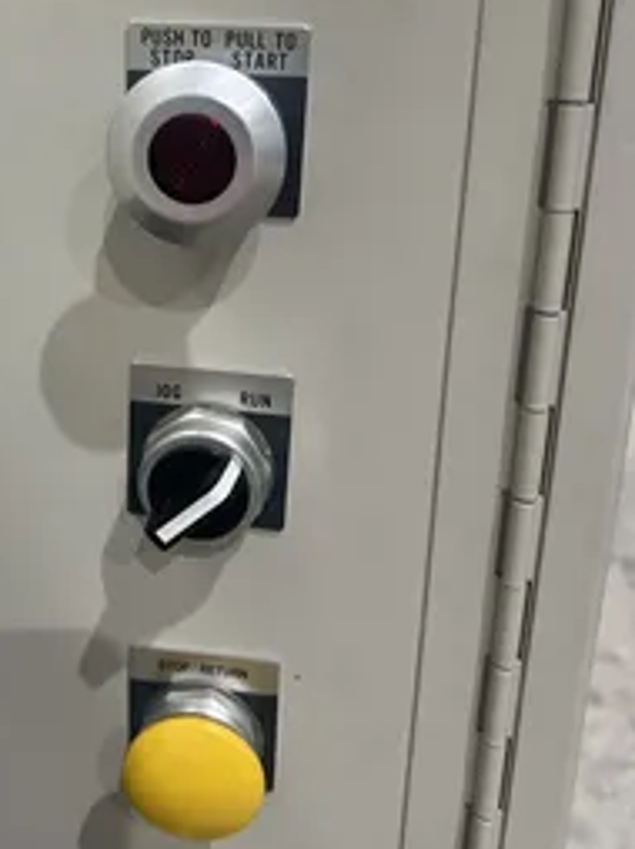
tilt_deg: -18.7
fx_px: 1005
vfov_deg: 45.5
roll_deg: +0.4
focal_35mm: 41
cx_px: 190
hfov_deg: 34.6
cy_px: 324
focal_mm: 5.7
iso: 100
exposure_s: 1/60
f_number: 1.5
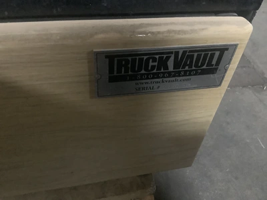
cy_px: 100
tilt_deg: -46.5
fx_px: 239
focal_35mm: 31
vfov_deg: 45.4
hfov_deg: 58.4
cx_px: 134
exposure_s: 1/24
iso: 640
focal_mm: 3.3
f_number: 2.4
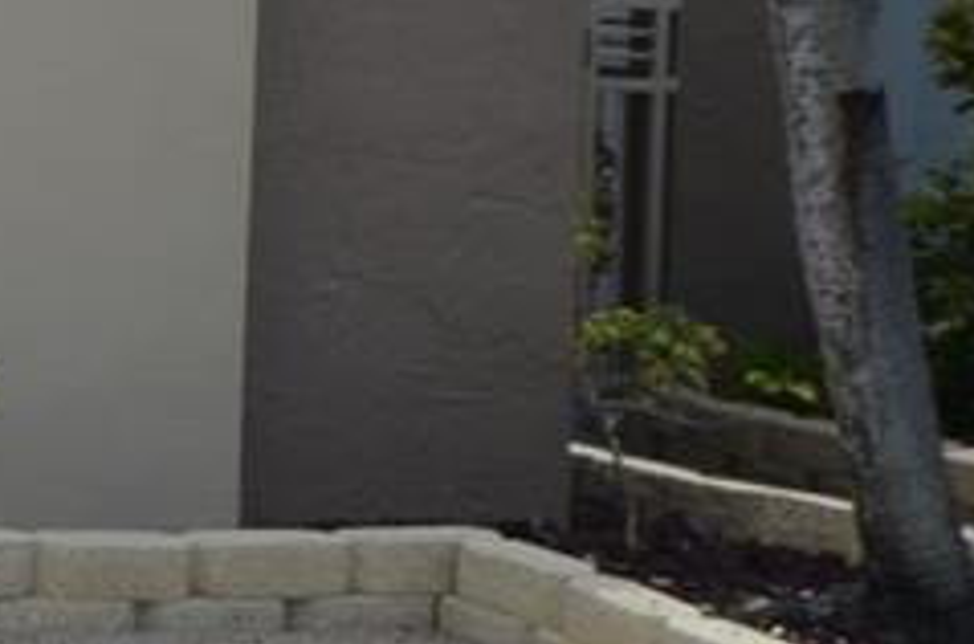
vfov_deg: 7.5
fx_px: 4884
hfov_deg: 9.4
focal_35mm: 181
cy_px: 2
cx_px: -1789
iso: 200
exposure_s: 1/320
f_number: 9
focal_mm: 18
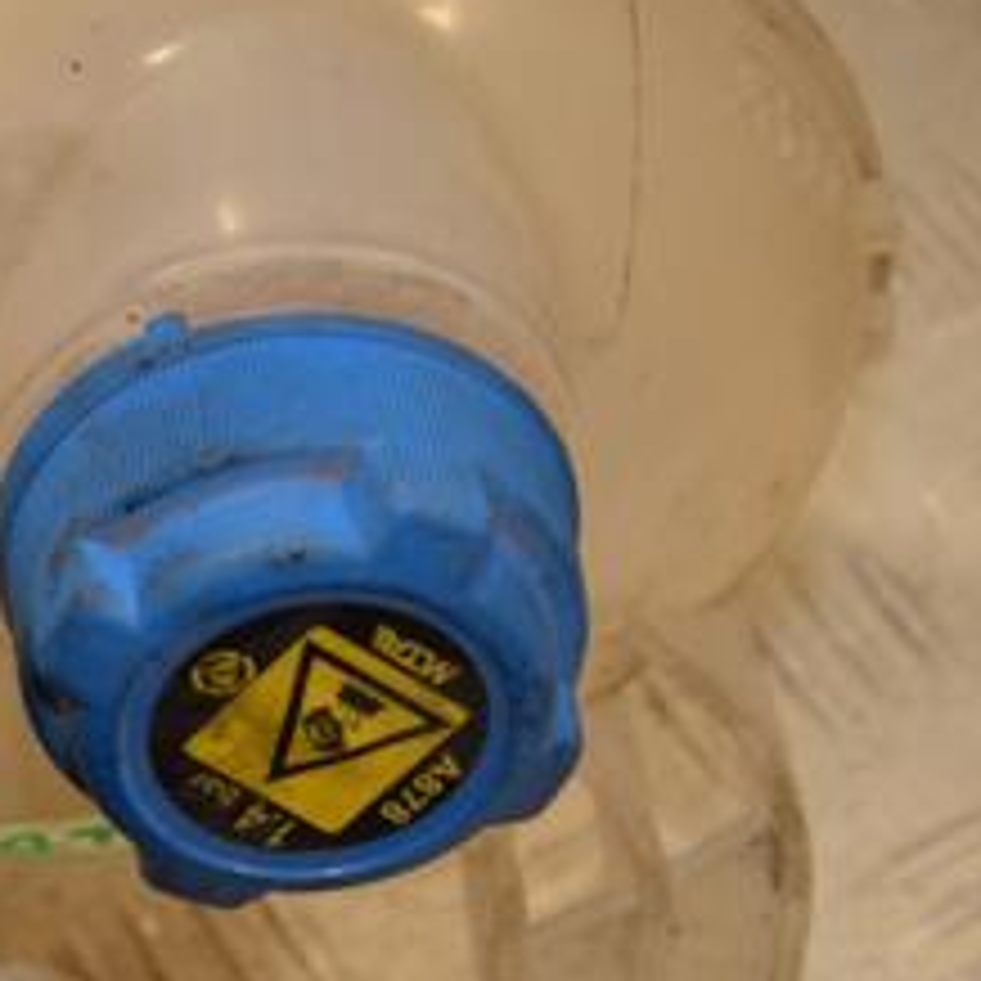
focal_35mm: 158
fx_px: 5071
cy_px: 518
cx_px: -108
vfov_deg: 11.0
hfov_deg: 10.9
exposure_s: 1/200
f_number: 7.1
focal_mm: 45
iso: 800
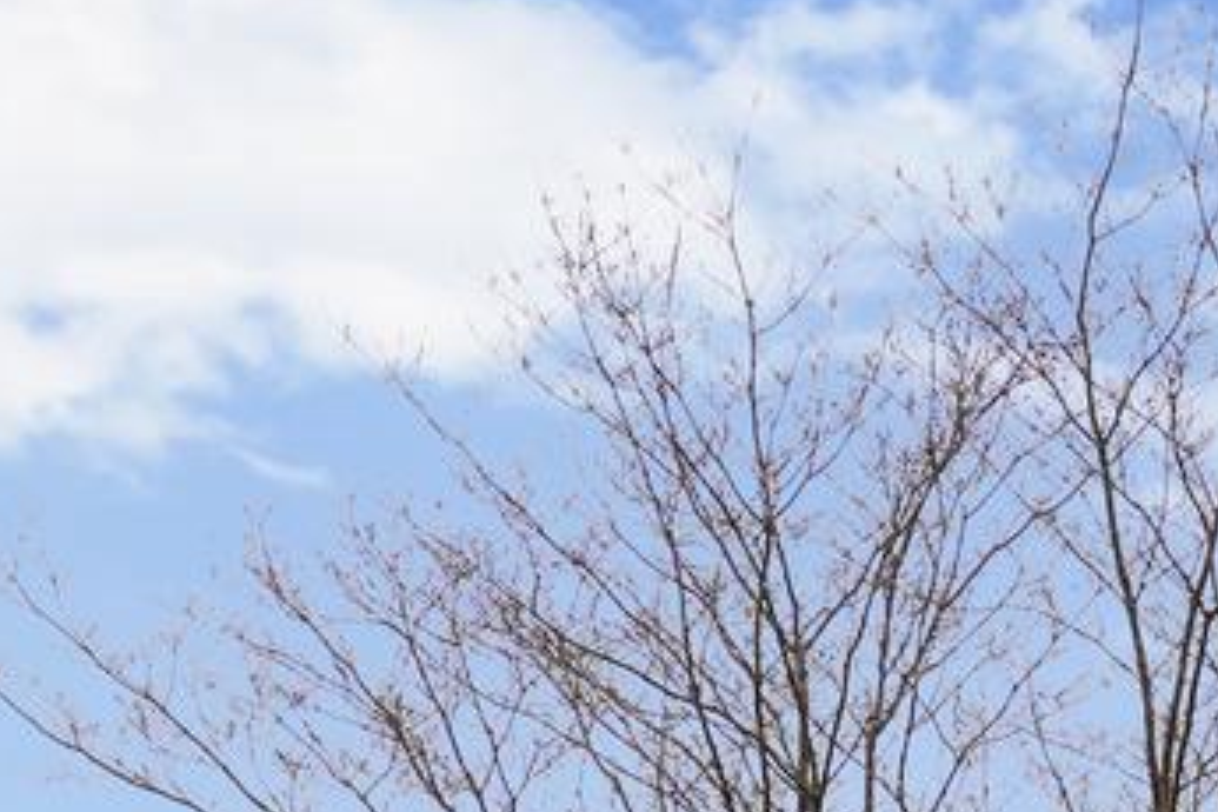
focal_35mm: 101
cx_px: 2108
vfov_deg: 11.7
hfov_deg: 17.1
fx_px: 3417
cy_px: 1774
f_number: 9
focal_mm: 17
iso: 100
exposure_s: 1/125
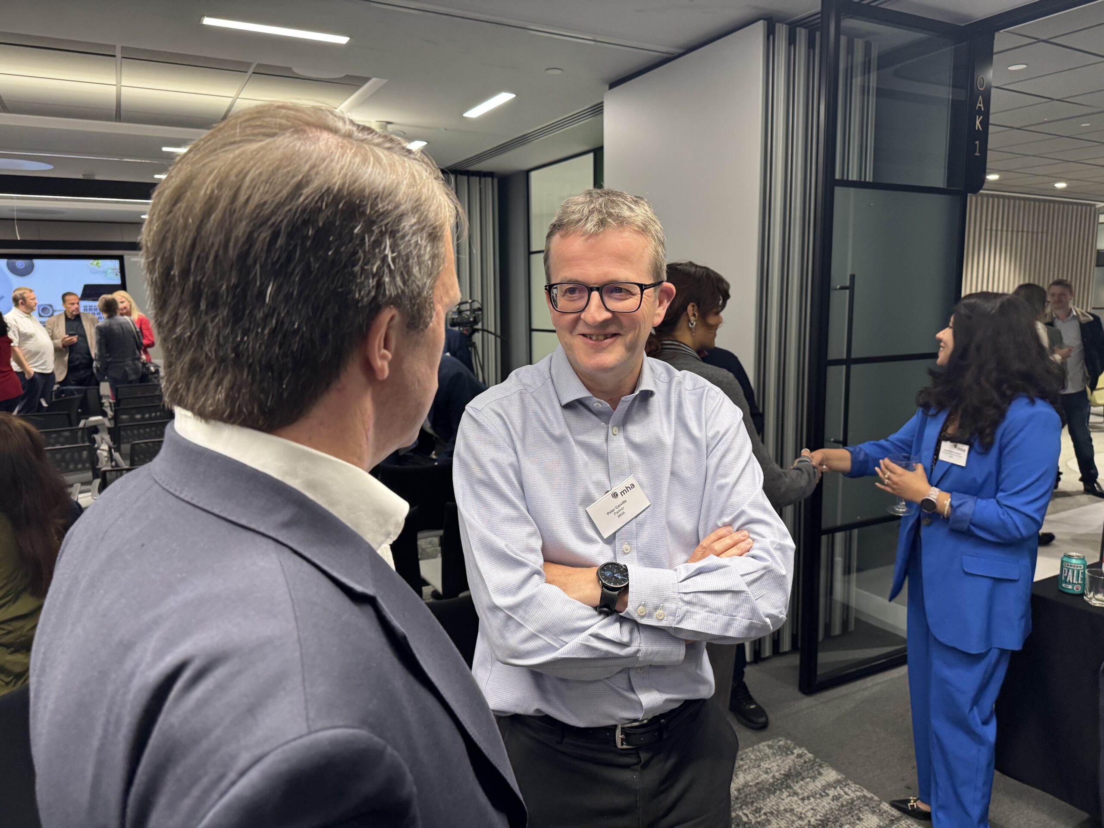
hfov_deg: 71.6
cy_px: 414
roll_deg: +1.5
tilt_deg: -10.0
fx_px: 765
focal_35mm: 24
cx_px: 552
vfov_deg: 56.8
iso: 200
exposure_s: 1/100
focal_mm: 6.76
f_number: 1.78
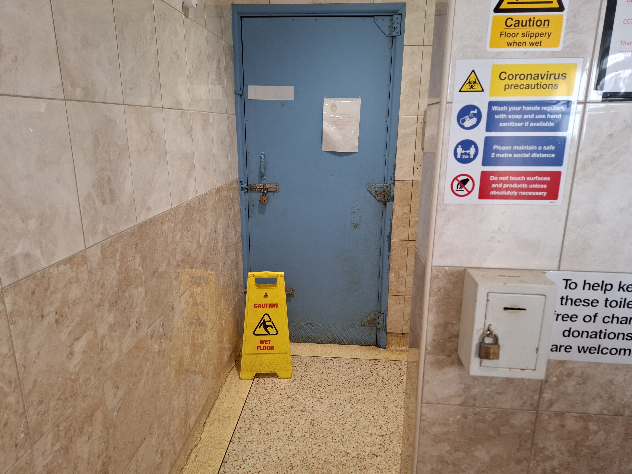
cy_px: 237
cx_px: 316
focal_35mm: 23
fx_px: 420
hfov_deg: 73.9
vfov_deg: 58.9
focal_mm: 5.54
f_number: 1.8
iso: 160
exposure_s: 1/100
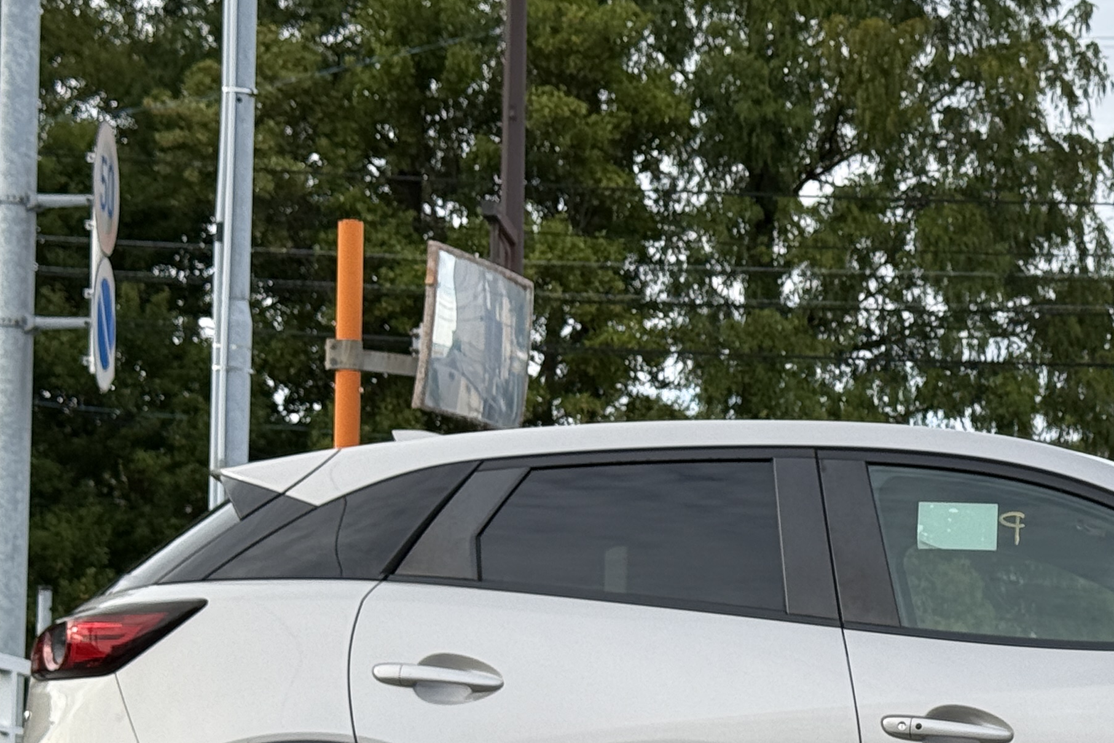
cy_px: 708
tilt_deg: +3.5
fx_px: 3435
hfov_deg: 18.1
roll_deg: -0.8
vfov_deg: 12.2
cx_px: 1018
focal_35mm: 111
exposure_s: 1/951
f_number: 1.78
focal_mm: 6.76
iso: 64
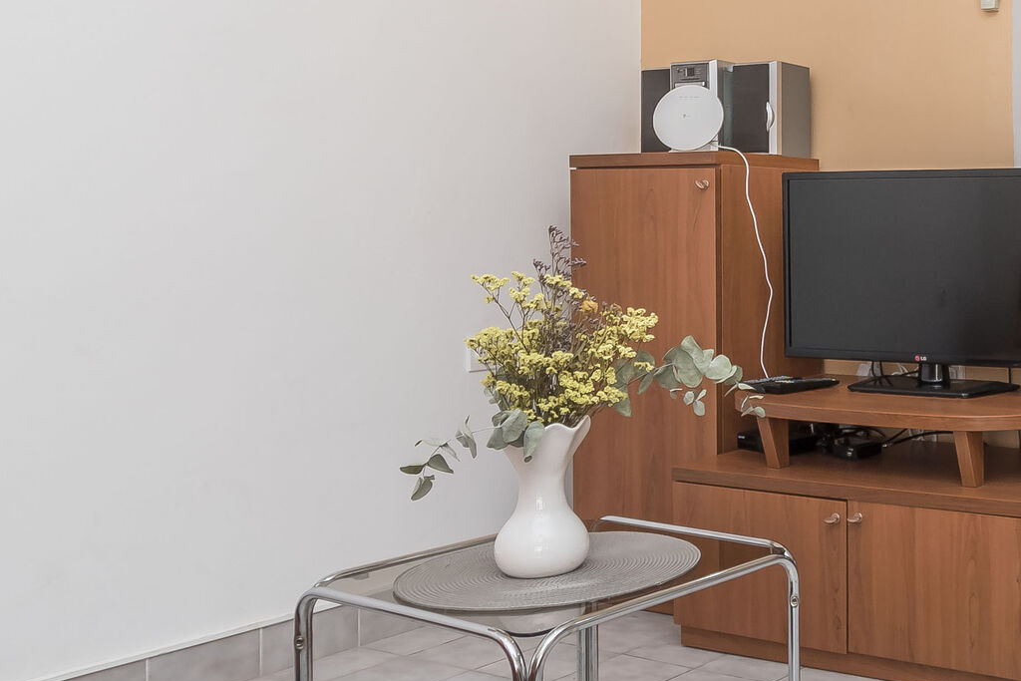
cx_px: 1141
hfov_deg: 38.6
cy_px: 221
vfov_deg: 32.3
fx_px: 1163
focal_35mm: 41
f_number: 4.5
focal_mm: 10
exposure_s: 1/60
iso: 160
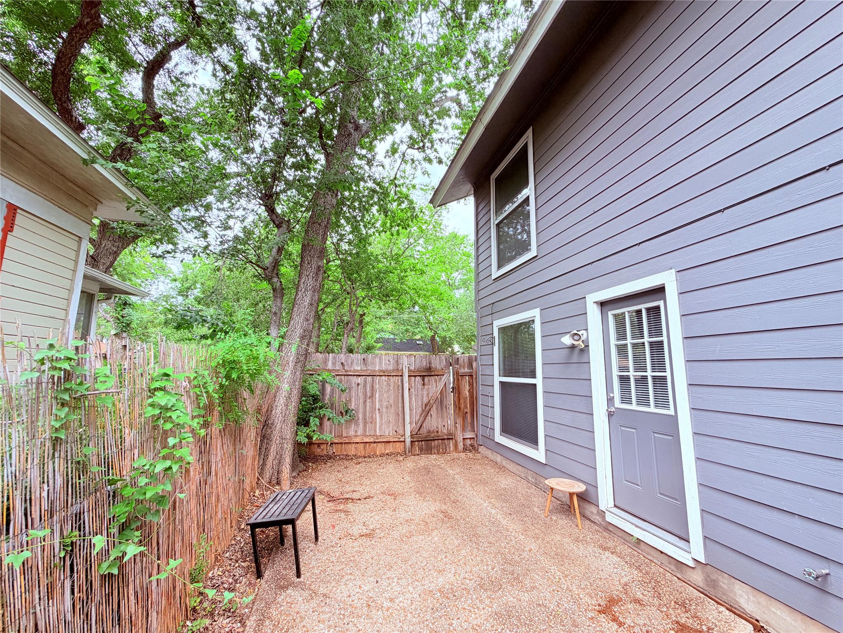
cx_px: 422
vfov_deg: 85.7
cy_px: 316
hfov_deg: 102.1
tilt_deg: +9.8
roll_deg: -1.2
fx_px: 341
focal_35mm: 14
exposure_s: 1/227
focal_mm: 2.22
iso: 50
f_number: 2.2
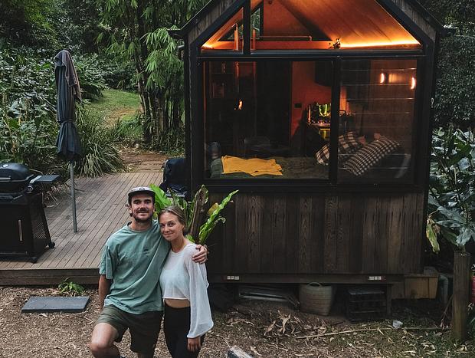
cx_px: 238
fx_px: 330
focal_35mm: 24
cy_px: 179
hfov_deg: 71.5
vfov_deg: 56.9
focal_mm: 6.72
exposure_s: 1/50
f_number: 1.7
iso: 100
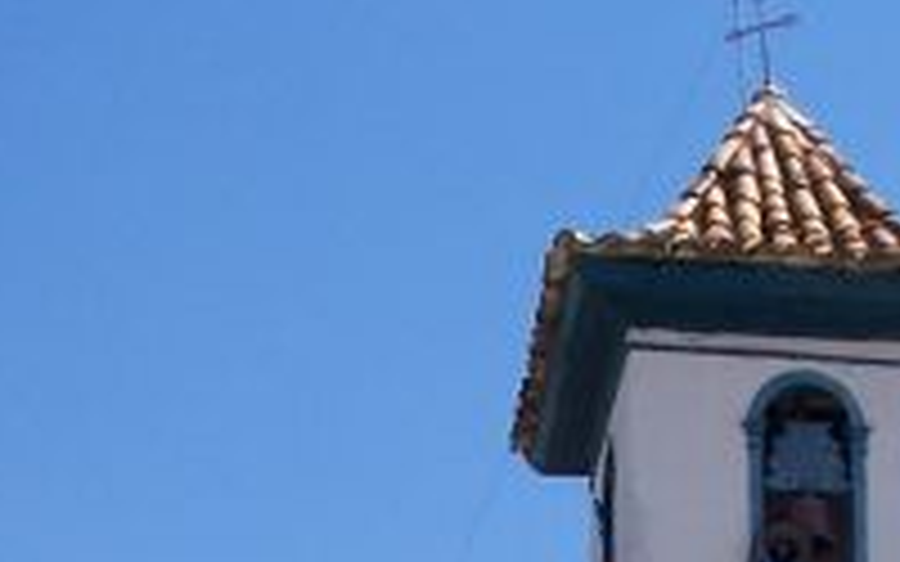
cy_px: 1068
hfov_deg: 16.6
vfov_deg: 9.8
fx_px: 3091
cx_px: 536
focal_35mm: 126
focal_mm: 5.6
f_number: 5.6
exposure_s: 1/500
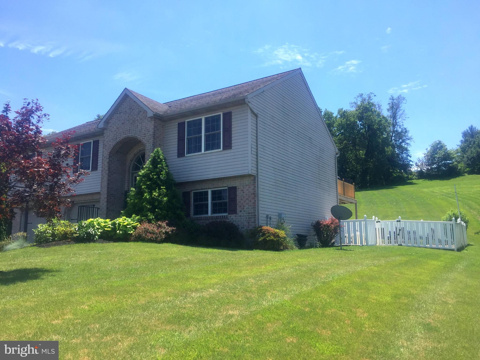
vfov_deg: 48.2
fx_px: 402
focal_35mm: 29
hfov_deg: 61.7
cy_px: 180
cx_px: 240
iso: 32
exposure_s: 1/1883
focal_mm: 4.15
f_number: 2.2
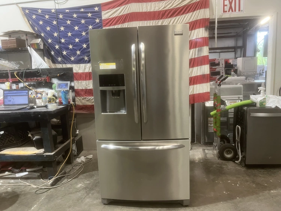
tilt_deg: -8.5
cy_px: 106
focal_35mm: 26
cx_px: 140
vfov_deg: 53.1
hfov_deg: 67.3
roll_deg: +2.8
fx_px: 211
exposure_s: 1/60
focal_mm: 5.1
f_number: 1.6
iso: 160
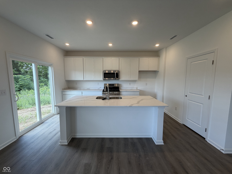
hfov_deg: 102.1
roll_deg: +0.0
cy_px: 87
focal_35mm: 14
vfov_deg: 85.7
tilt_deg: -5.8
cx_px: 116
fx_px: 94
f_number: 2.2
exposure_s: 1/120
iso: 64
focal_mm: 2.22
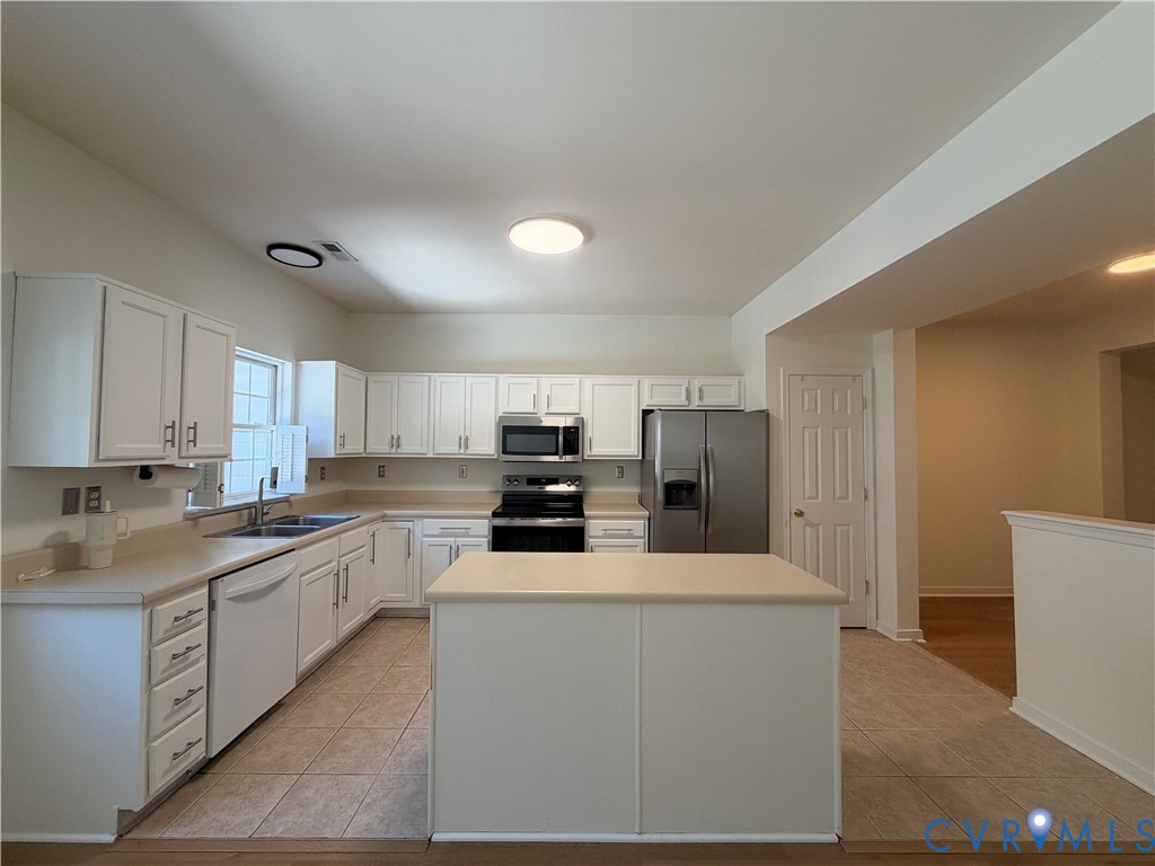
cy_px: 433
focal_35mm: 14
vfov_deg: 85.7
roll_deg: +0.0
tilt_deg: +2.1
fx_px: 467
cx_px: 578
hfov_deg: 102.1
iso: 200
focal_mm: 2.22
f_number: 2.2
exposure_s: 1/120
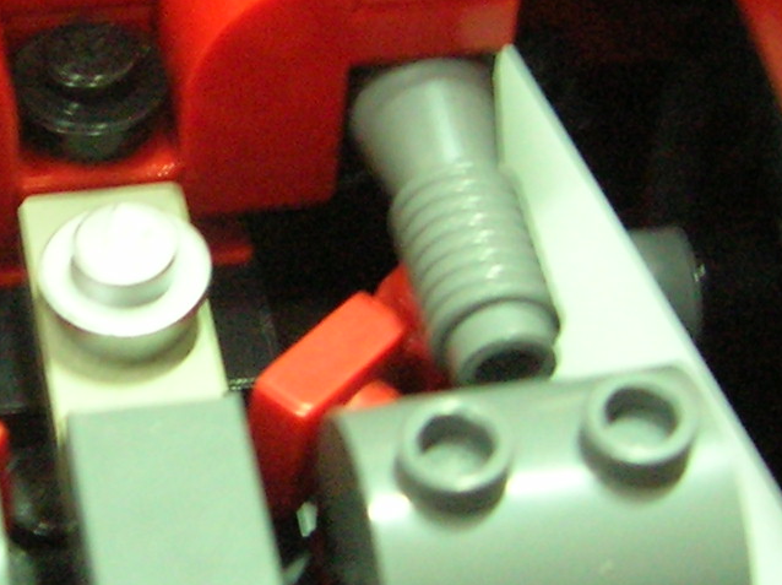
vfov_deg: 12.1
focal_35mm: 122
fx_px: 2753
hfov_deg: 16.1
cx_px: 177
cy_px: 184
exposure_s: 1/2.2
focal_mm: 5.7
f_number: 2.9
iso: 200
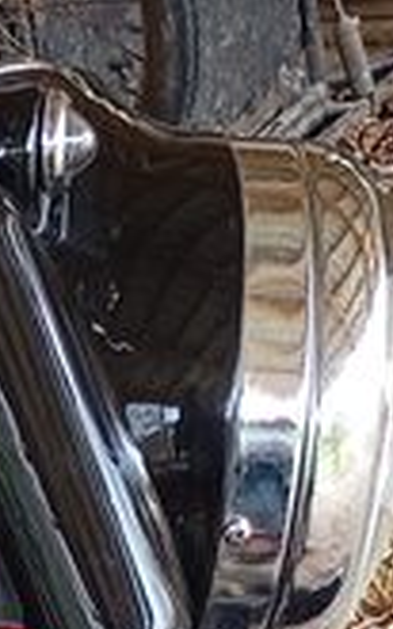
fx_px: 3087
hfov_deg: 7.1
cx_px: -229
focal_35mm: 180
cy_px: 1054
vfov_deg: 11.0
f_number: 1.8
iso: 372
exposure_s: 1/33.3
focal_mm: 4.27
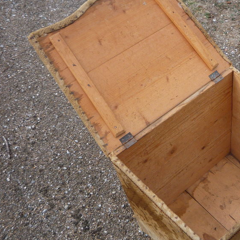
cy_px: 134
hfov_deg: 34.4
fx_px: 369
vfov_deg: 36.0
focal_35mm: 47
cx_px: 207
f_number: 4
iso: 100
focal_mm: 5.2
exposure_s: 1/250
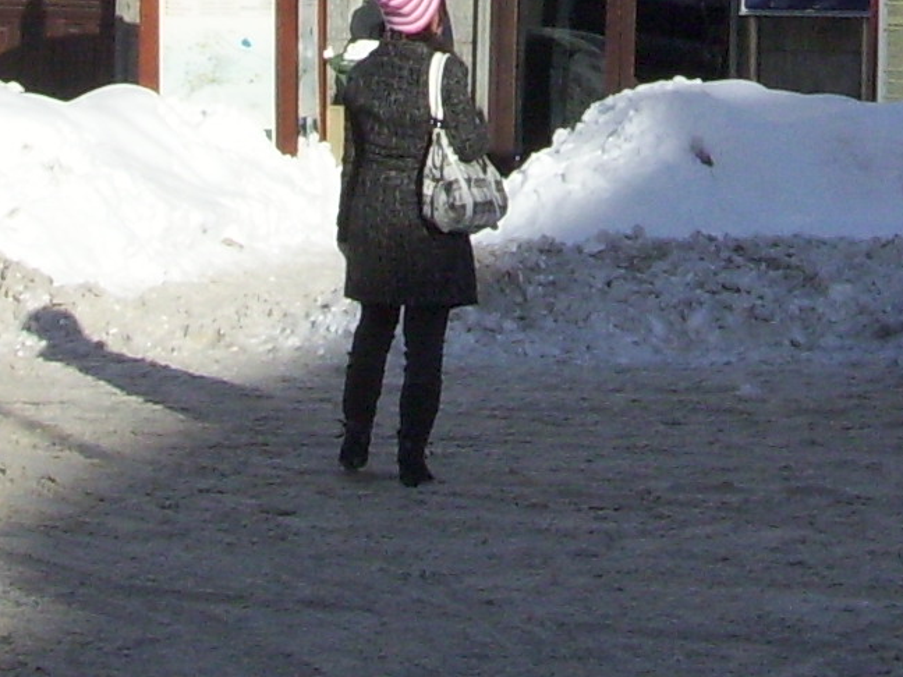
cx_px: 667
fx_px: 4513
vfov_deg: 8.4
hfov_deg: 11.4
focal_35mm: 173
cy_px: -265
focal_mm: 5.7
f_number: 5.6
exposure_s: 1/500
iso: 80
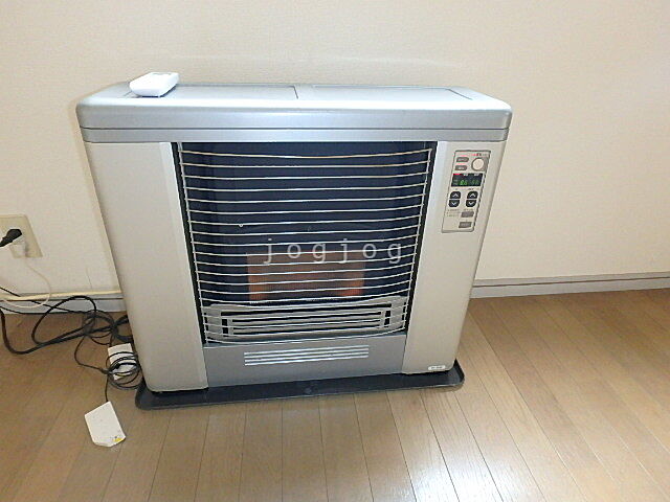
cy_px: 251
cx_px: 335
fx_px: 406
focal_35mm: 21
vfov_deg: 63.4
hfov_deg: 79.0
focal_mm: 3.7
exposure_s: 1/125
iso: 800
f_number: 3.5
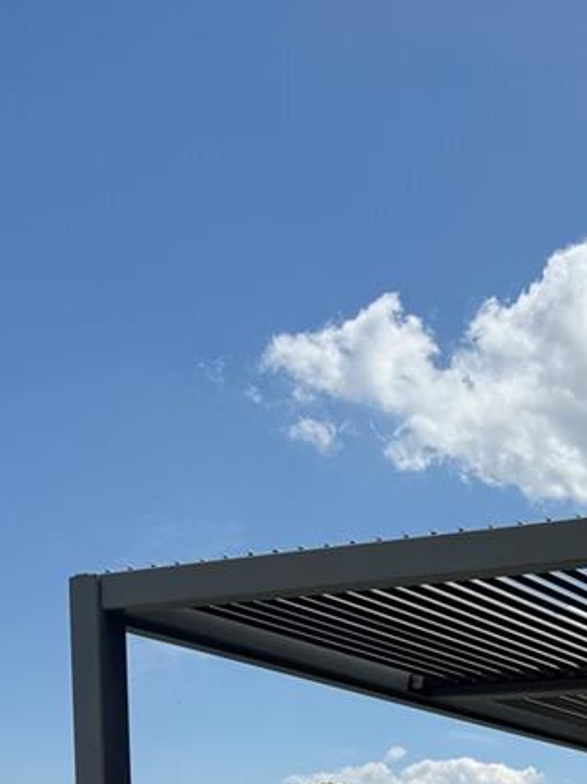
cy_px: 1068
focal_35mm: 67
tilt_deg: -4.5
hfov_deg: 20.7
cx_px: 665
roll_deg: -1.4
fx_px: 1516
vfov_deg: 24.5
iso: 80
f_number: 1.78
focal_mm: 6.76
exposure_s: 1/5714
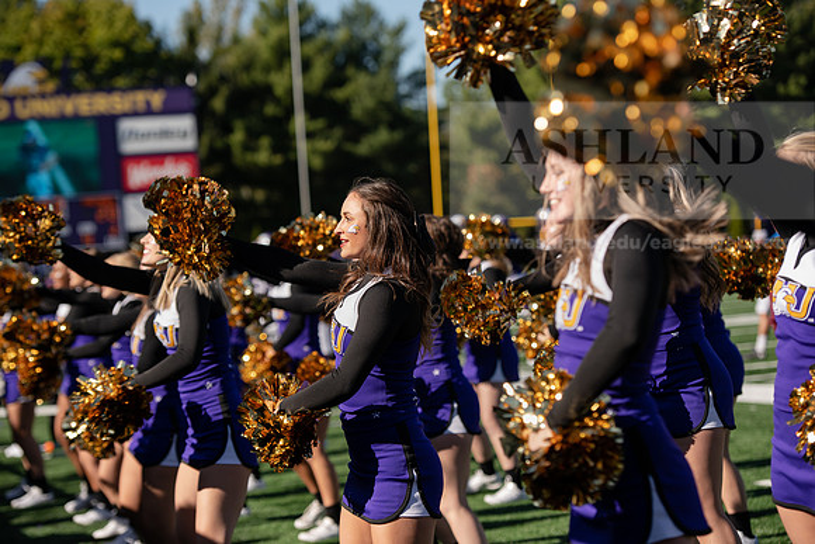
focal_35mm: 110
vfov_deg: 12.5
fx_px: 2491
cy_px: 272
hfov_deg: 18.6
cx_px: 408
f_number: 3.5
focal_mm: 110
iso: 125
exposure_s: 1/1250
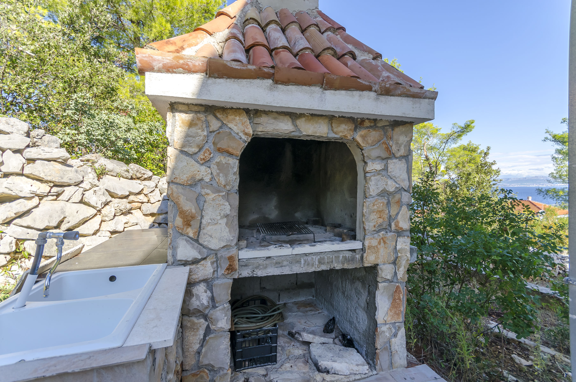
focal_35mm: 15
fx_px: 240
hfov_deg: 100.5
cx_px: 288
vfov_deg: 77.1
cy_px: 191
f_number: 7.1
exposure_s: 1/250
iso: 100
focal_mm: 10
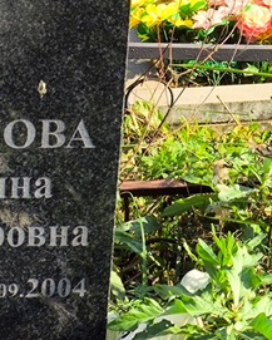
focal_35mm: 144
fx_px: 1448
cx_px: -66
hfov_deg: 10.5
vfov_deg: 13.4
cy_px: 188
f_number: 1.7
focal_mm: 4.71
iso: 50
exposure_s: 1/721
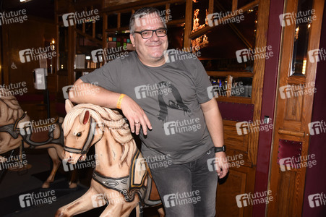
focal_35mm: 31
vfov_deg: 42.3
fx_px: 281
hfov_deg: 60.3
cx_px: 163
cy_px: 108
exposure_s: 1/60
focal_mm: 31
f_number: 6.3
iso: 2500
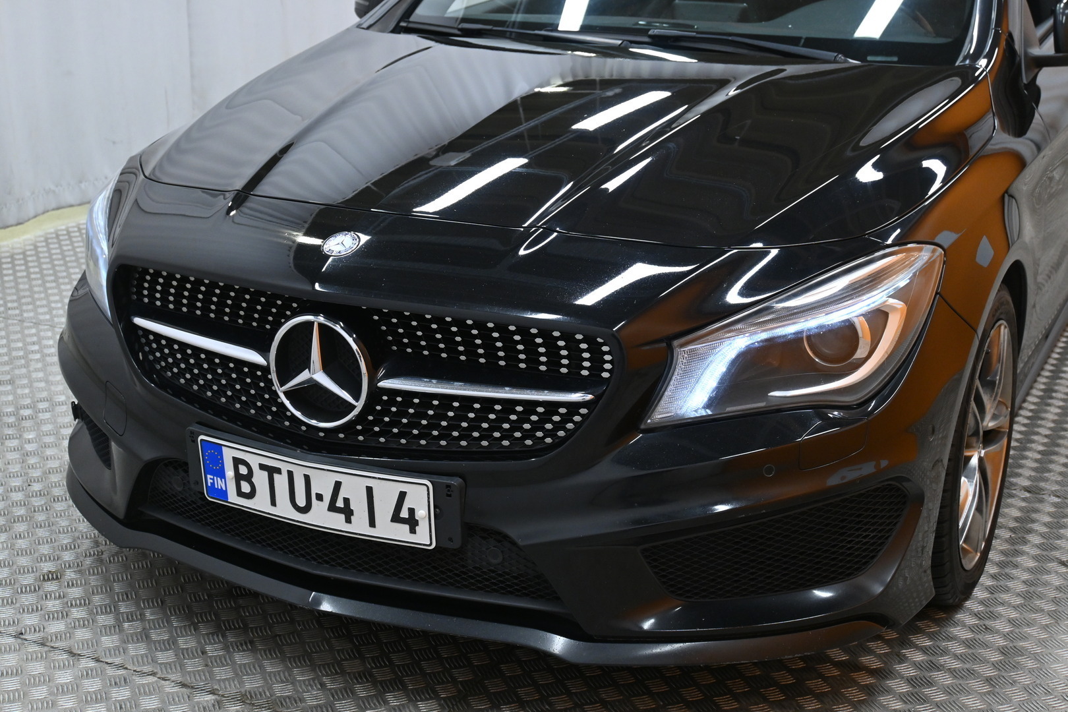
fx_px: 1402
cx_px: 534
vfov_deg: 28.5
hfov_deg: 41.7
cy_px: 356
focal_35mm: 47
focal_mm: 31.5
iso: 1000
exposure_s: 1/100
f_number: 5
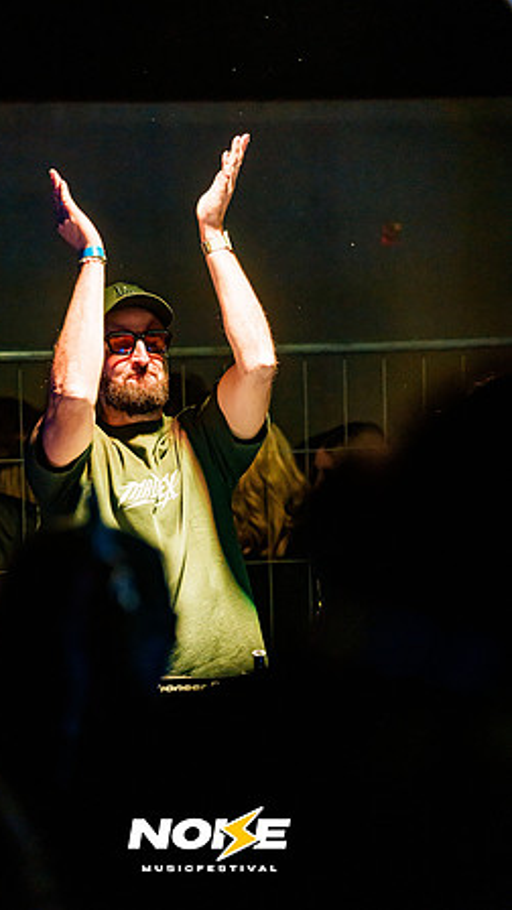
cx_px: 209
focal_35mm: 158
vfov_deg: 13.6
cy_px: 455
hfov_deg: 7.7
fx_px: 3813
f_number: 2.8
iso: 8000
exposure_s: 1/160
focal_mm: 150
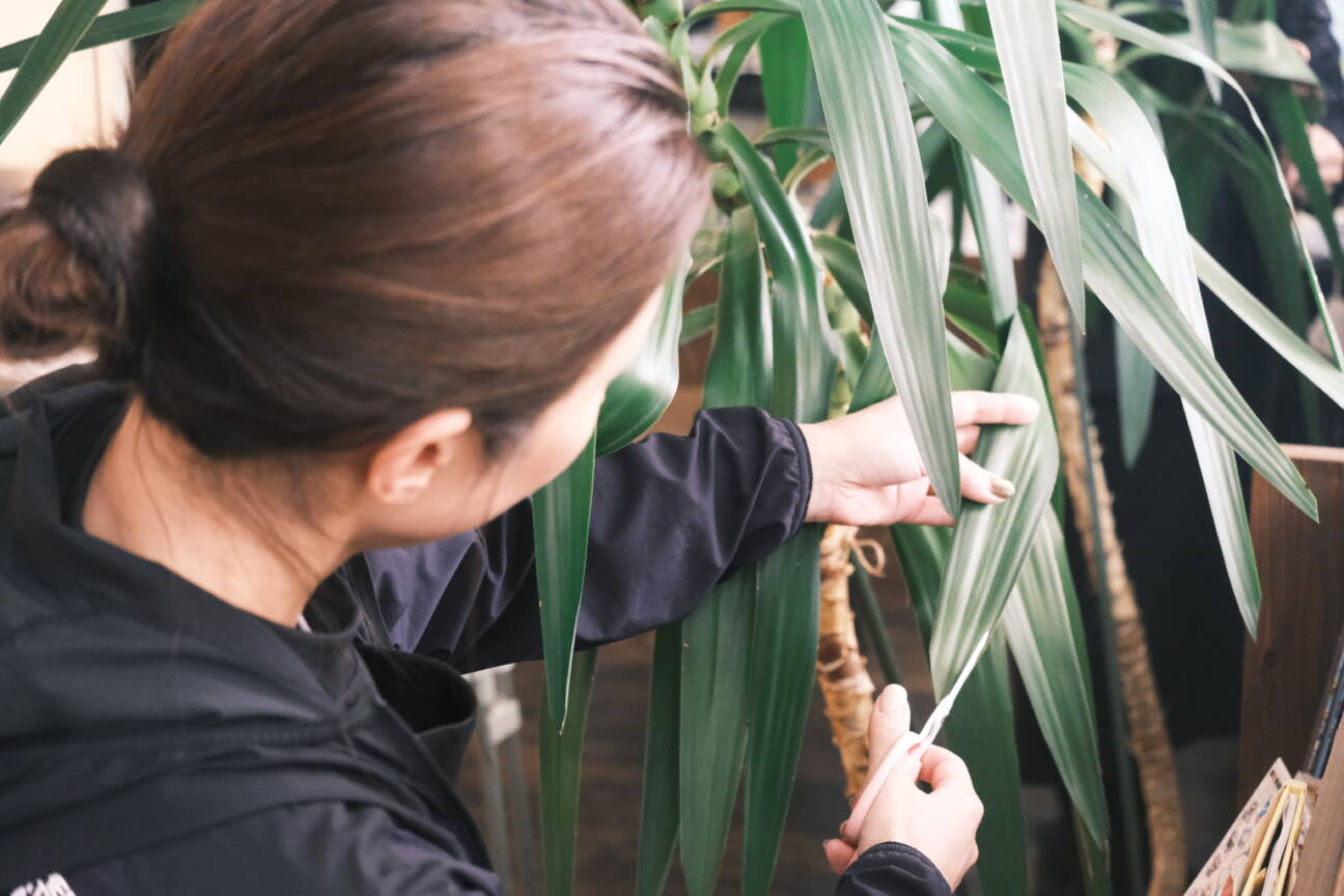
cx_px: 672
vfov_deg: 18.2
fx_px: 2800
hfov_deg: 27.0
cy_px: 448
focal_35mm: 75
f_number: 4.5
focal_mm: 50
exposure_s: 1/34
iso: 6400
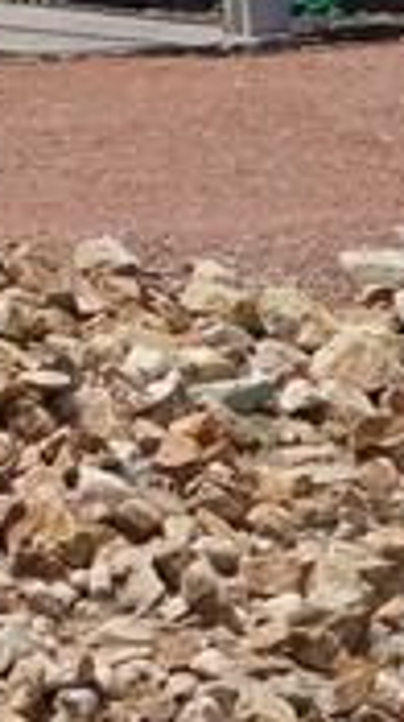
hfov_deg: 3.6
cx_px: -787
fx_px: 6210
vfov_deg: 6.6
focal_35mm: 325
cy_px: 70
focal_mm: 9
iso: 125
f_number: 3.8
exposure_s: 1/1250
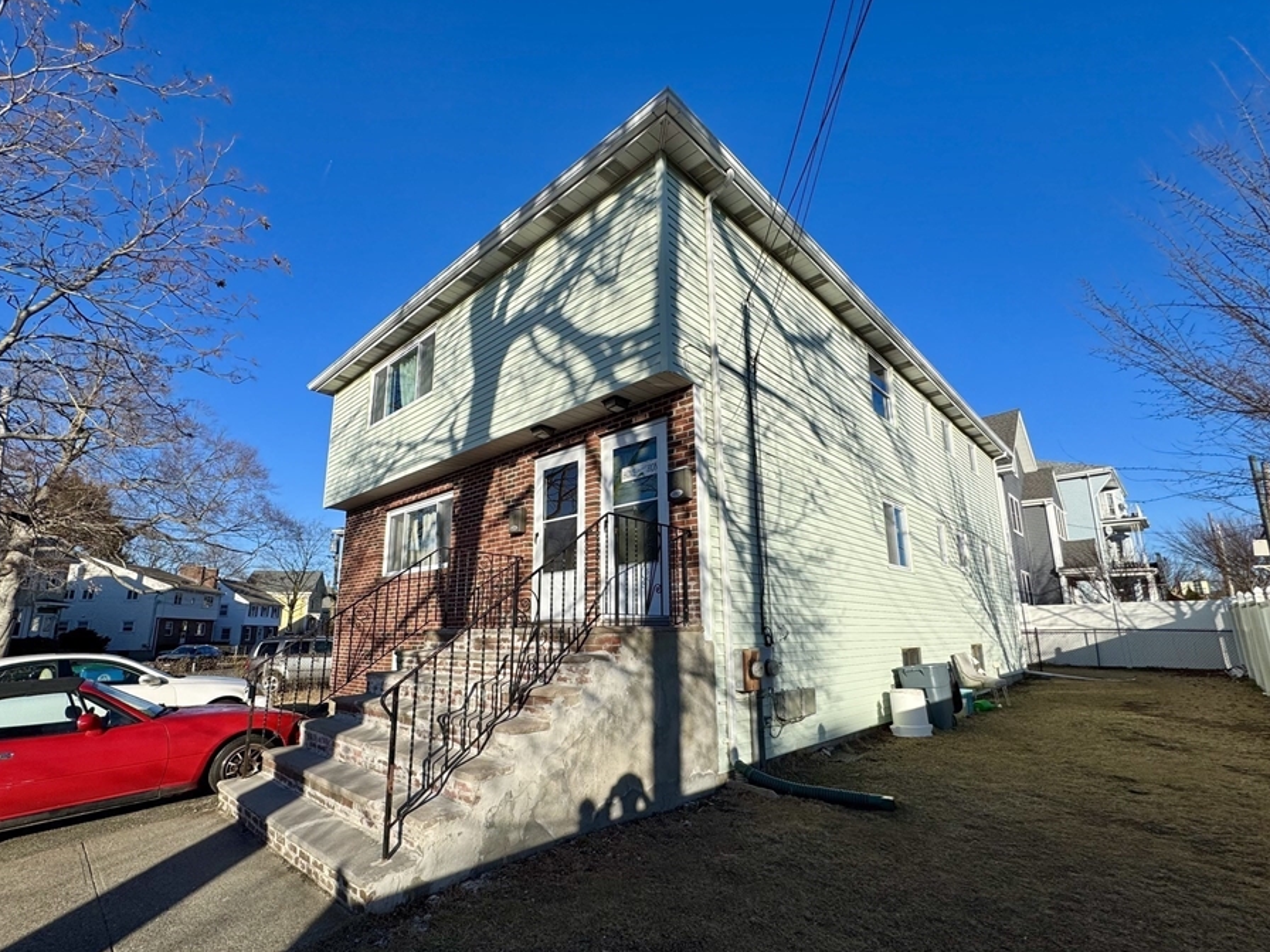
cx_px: 612
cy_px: 513
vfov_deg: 78.0
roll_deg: +0.4
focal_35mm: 16
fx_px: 587
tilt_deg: +11.4
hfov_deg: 94.5
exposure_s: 1/2415
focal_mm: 2.22
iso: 50
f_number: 2.2
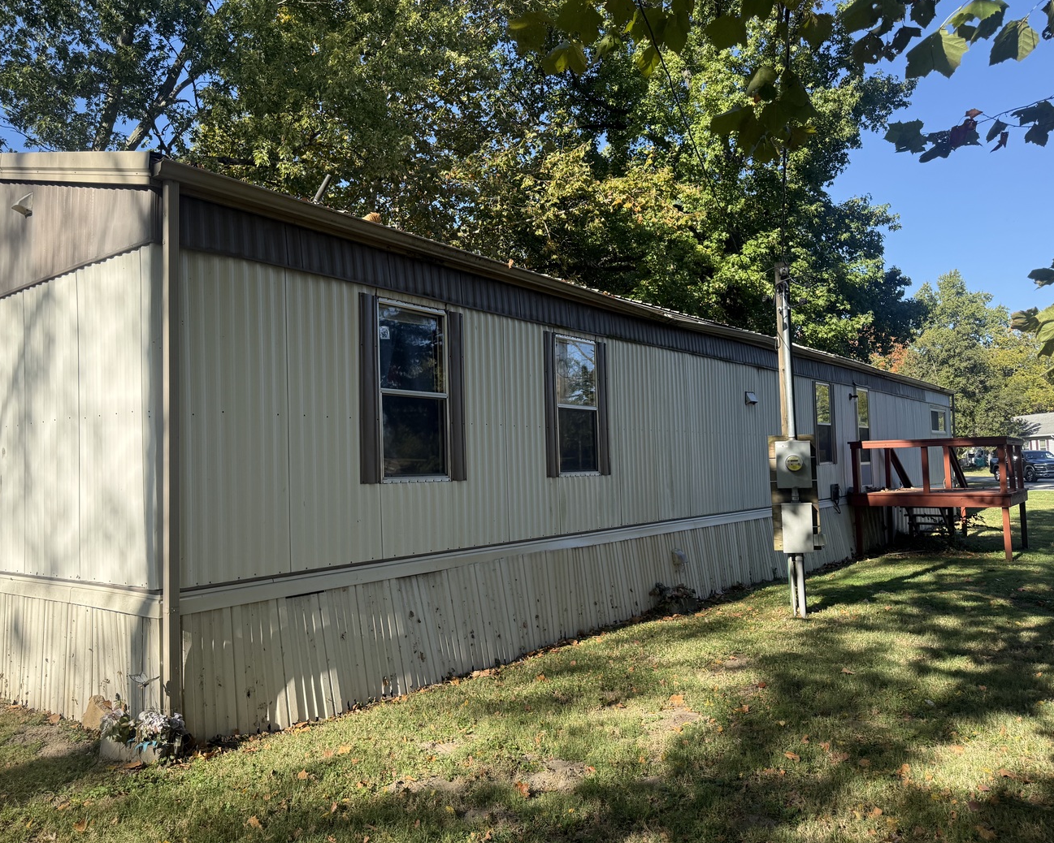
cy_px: 422
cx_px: 492
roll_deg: +1.5
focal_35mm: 26
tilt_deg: +3.1
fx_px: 811
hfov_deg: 66.0
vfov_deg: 54.9
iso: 100
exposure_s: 1/2000
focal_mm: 6.76
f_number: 1.78
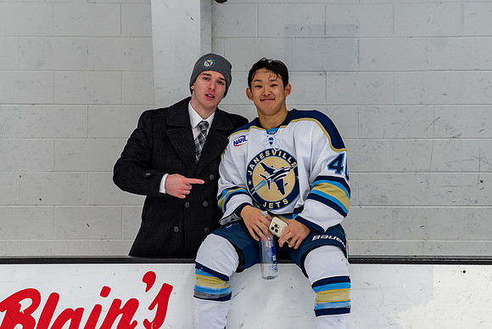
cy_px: 168
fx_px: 1469
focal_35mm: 107
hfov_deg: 19.0
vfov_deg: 12.7
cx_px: 253
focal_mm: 62
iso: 400
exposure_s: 1/200
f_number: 3.2
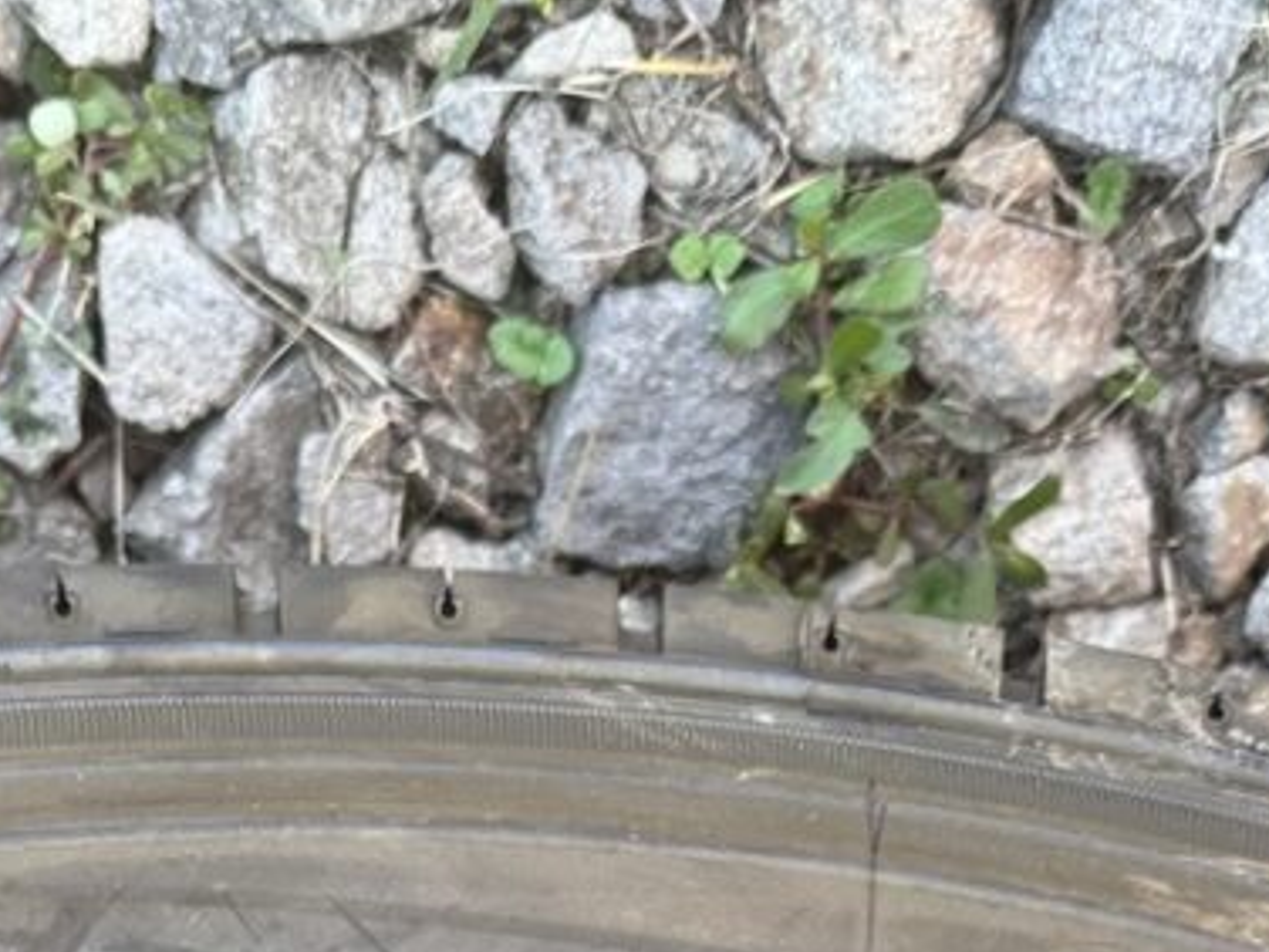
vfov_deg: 19.3
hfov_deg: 27.9
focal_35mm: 69
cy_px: 1306
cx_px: 388
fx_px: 2529
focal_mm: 6.76
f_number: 1.78
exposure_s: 1/186
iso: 80
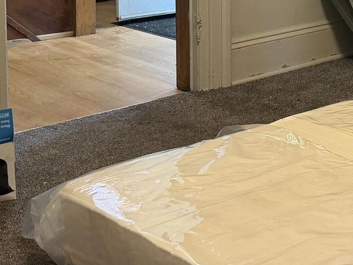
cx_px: 426
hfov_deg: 18.9
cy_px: -101
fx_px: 999
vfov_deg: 14.3
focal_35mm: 98
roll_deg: +0.3
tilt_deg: -3.4
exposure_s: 1/60
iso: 200
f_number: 1.78
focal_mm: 6.76
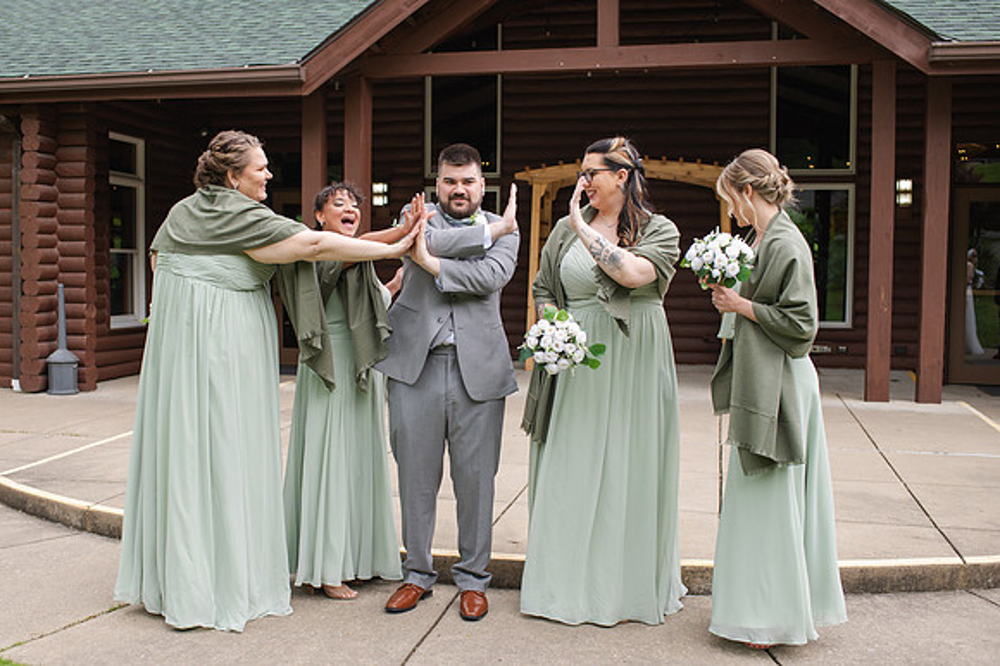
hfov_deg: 46.3
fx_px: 1165
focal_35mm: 42
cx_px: 436
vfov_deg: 31.9
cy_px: 348
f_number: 3.5
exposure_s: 1/640
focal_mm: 35
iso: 360
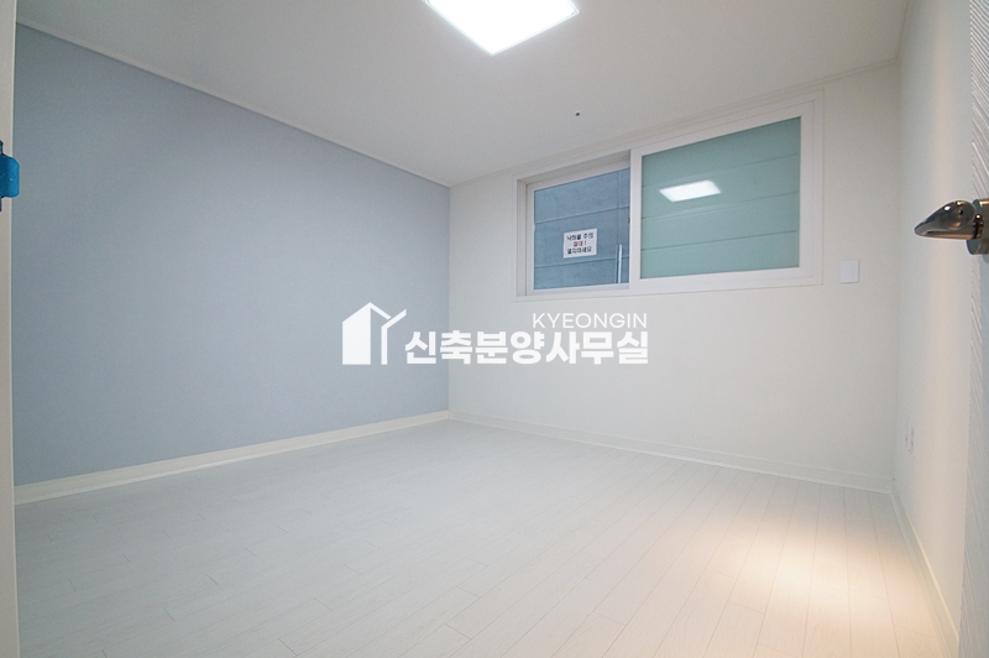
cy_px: 329
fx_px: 412
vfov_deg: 77.2
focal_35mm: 15
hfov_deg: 100.4
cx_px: 494
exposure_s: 1/60
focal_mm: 10
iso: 800
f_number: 5
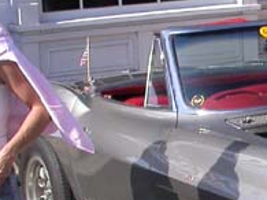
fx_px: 1203
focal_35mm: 156
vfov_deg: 9.5
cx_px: 389
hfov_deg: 12.1
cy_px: 148
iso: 100
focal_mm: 7.85
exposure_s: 1/252
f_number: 6.7
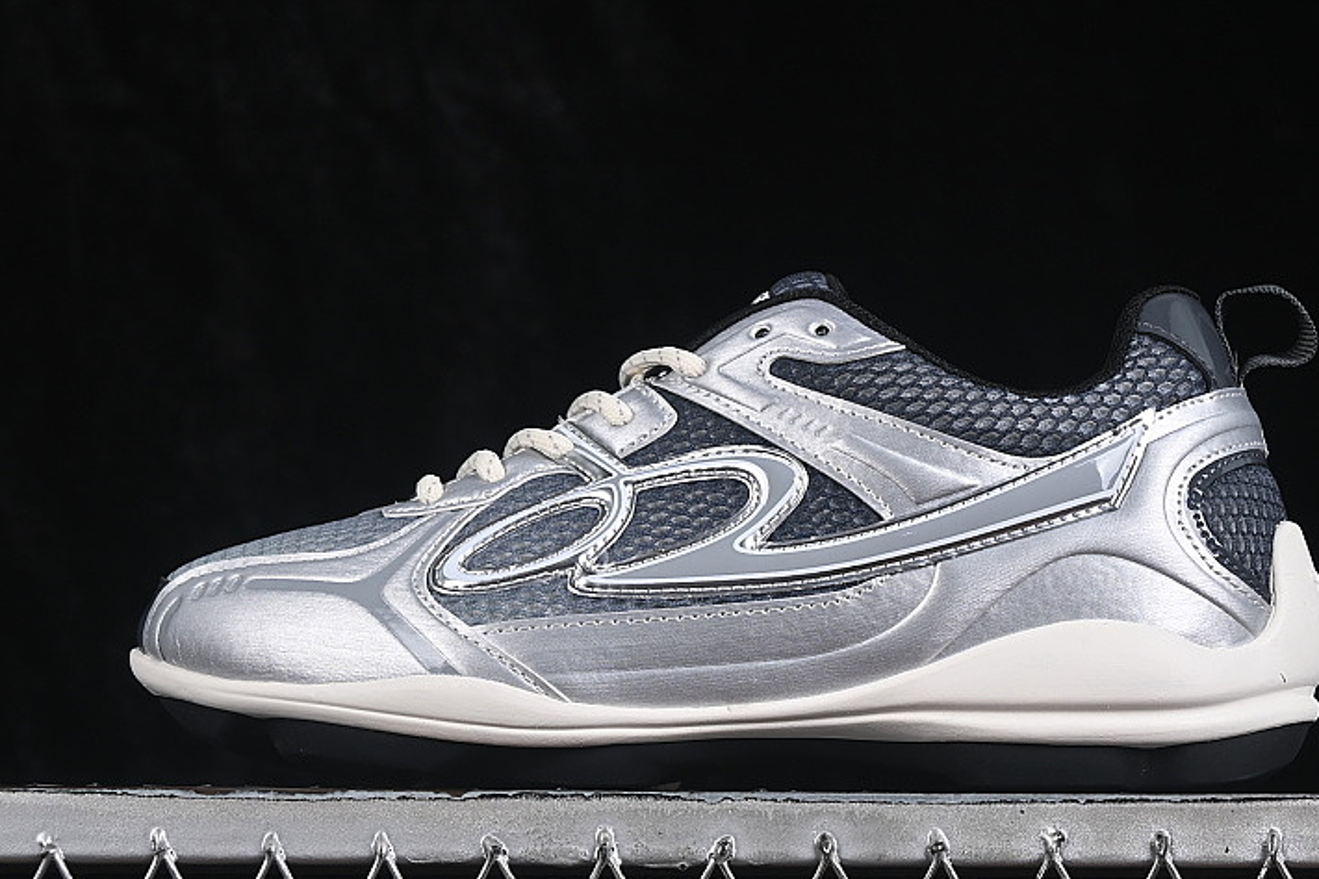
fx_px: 4177
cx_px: 762
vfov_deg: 12.0
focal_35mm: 114
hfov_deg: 17.9
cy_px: 376
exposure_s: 1/80
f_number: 8
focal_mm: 50
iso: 160
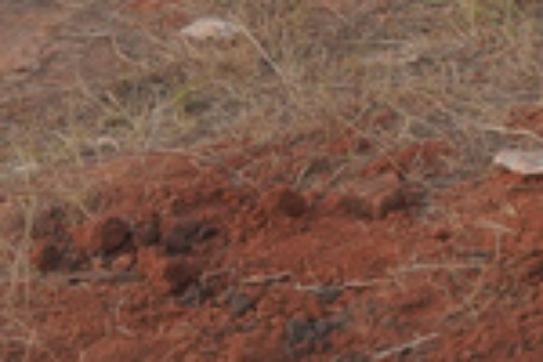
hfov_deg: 8.6
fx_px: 3303
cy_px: -662
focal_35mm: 219
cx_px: 1263
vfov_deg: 5.9
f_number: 6.3
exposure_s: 1/400
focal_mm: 32
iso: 500
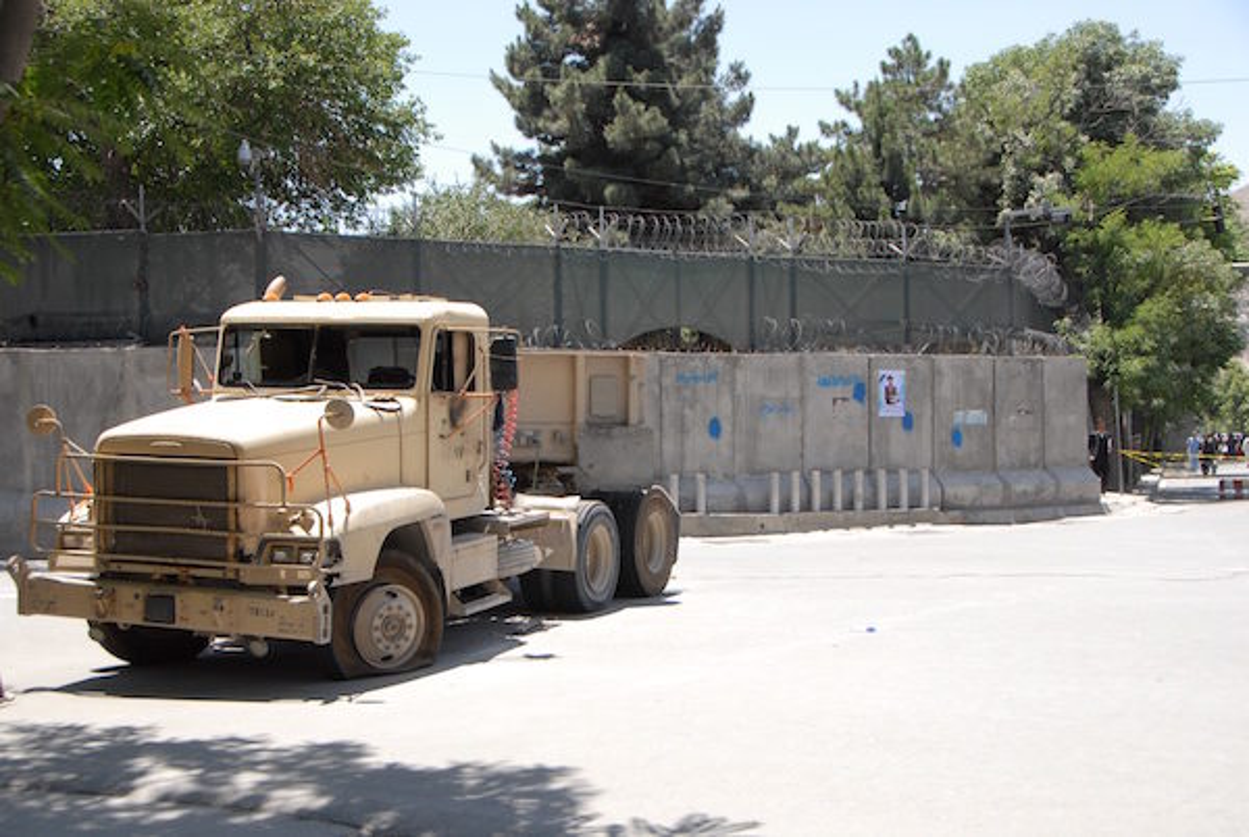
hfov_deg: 41.1
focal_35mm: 48
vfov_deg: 28.2
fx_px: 1668
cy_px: 418
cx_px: 624
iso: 160
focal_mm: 32
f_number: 7.1
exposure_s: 1/200
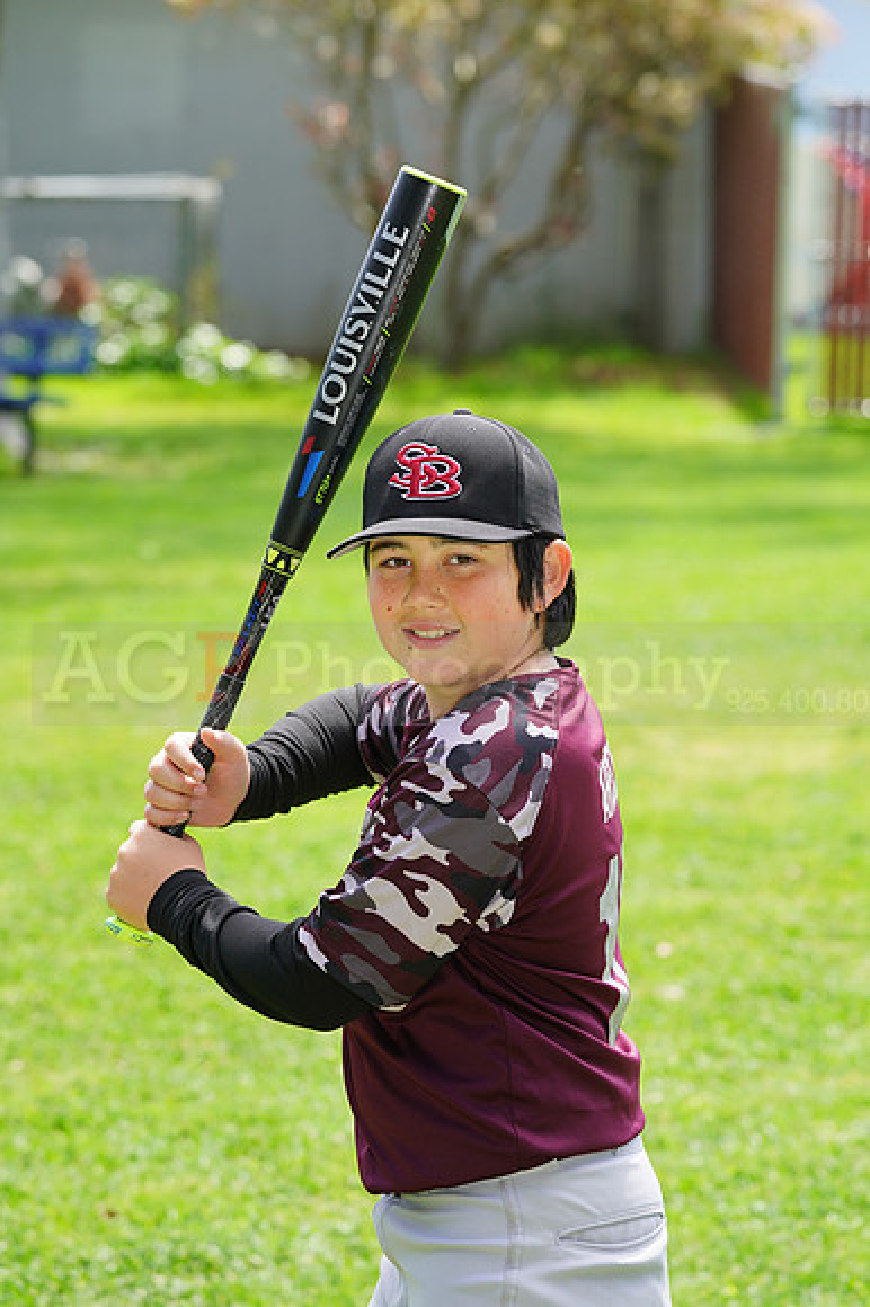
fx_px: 6351
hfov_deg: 7.8
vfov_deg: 11.8
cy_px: 654
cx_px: 435
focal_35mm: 175
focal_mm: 175
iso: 200
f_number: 8
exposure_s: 1/160
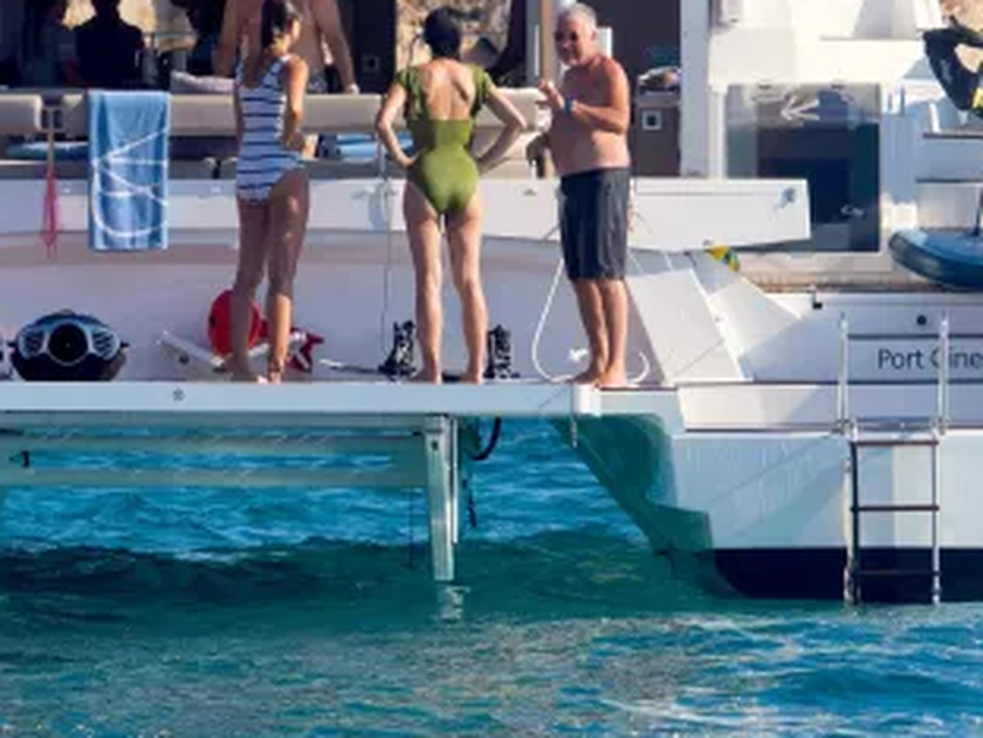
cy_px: 60
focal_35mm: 346
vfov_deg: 4.3
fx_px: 9825
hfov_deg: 5.7
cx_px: 249
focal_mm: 90
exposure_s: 1/2500
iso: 250
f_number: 5
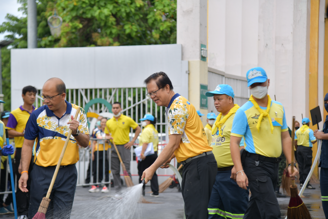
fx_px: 838
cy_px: 110
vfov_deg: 14.9
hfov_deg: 22.1
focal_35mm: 92
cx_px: 164
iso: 100
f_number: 4
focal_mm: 92
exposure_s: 1/200
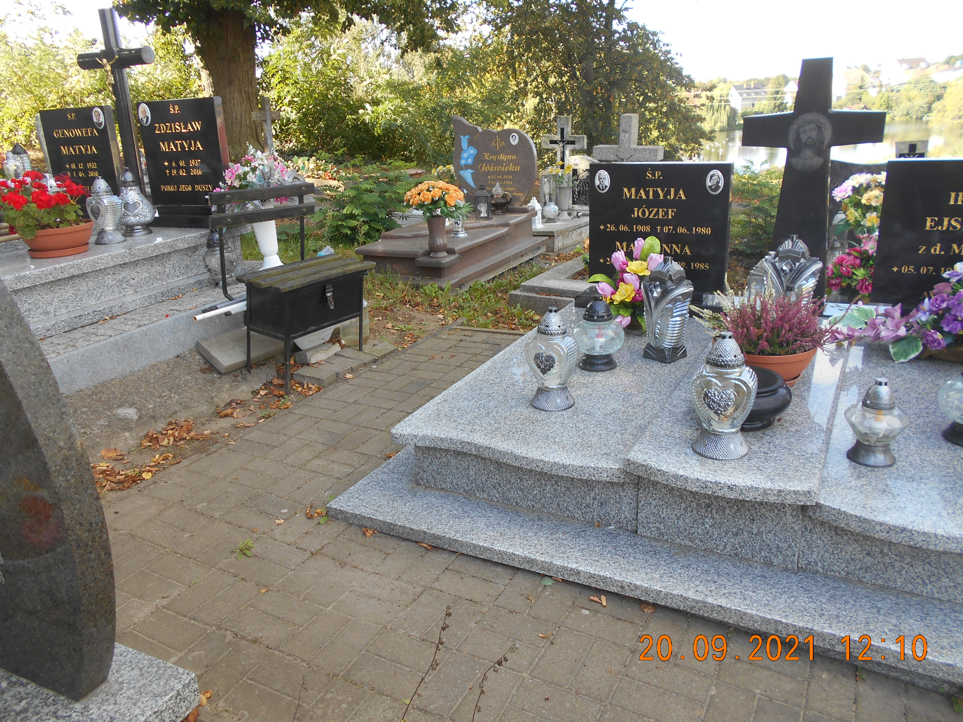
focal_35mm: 26
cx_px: 482
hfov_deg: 67.3
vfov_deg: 53.1
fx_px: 723
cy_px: 361
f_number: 3.2
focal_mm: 4.6
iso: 80
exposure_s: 1/125
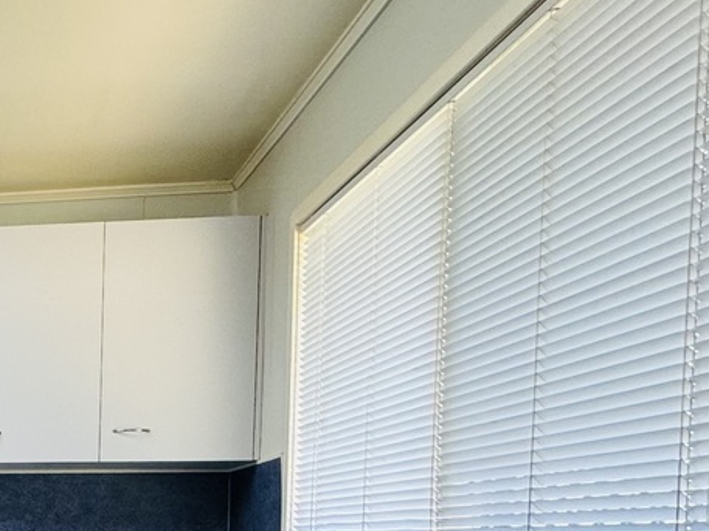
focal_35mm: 46
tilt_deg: -2.8
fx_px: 941
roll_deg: -0.5
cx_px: -177
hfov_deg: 32.6
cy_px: 605
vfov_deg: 28.2
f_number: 2.2
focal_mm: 2.22
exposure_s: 1/100
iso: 160
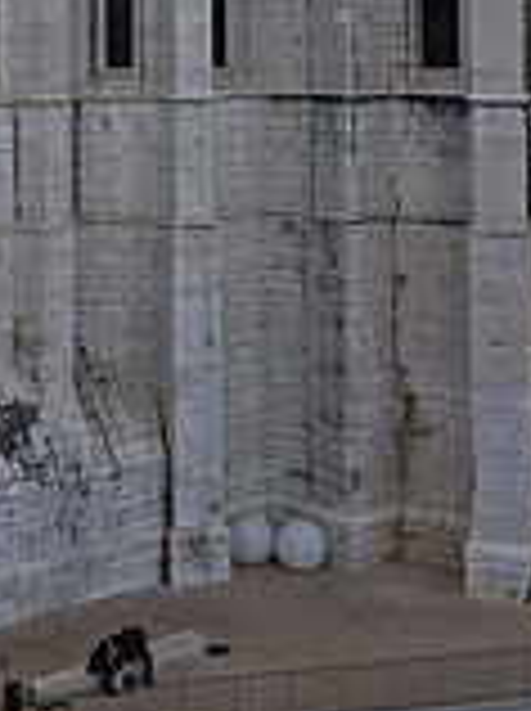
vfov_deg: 24.8
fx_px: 1518
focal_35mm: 74
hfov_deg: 19.8
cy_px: -45
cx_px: 196
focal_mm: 4.67
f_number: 2
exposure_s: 1/2513
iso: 51
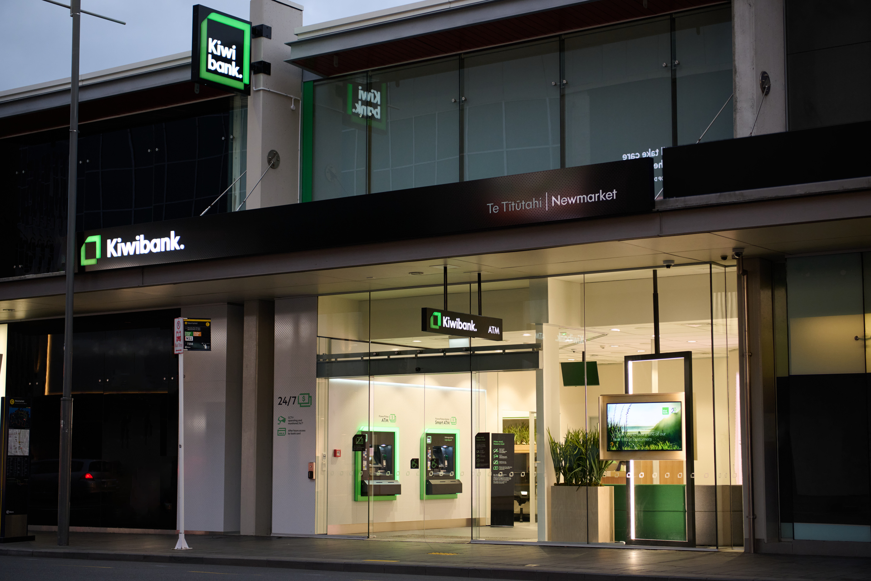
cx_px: 436
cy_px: 290
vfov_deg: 21.9
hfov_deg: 32.4
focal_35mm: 62
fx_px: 1500
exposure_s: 1/100
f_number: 4
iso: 800
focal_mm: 62
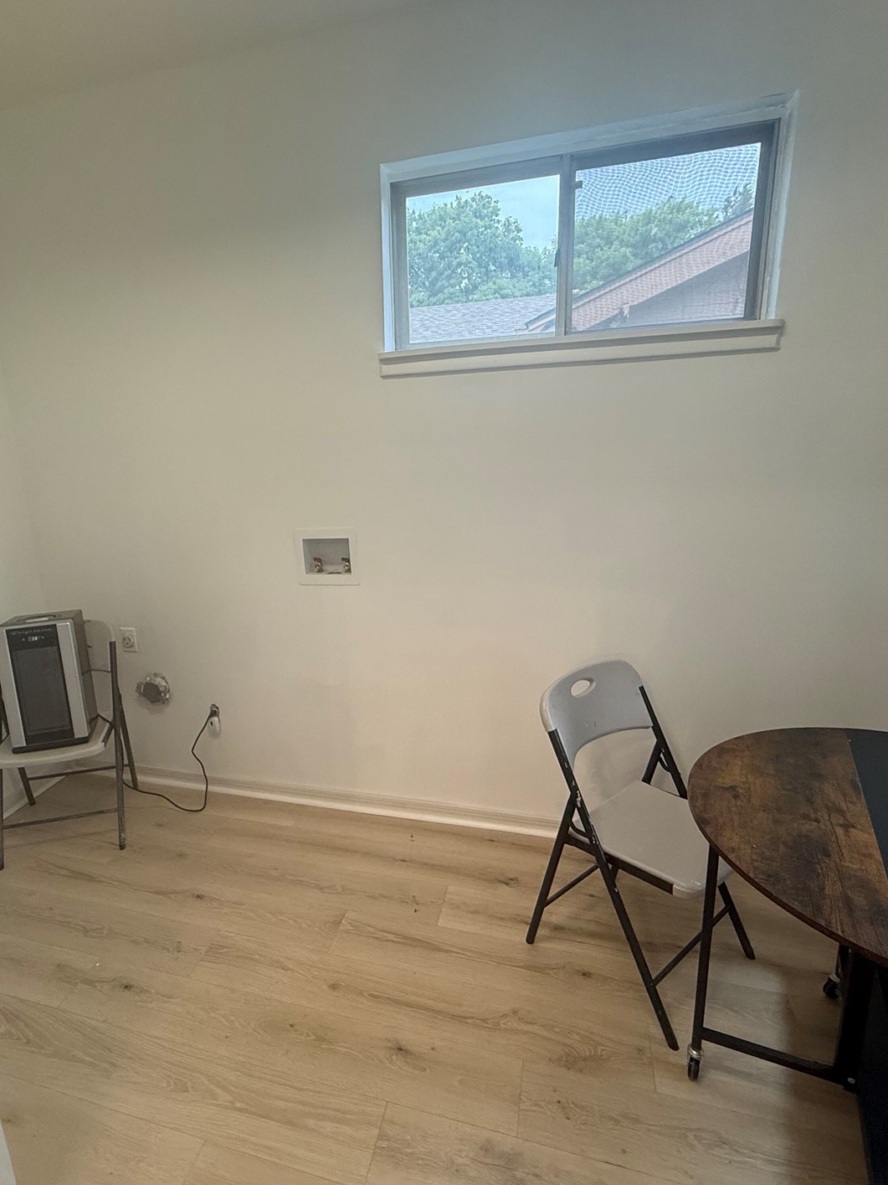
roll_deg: +3.2
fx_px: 650
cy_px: 592
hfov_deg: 68.2
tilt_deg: -13.5
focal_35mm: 19
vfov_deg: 84.7
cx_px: 372
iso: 200
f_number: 2.2
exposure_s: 1/120
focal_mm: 2.22
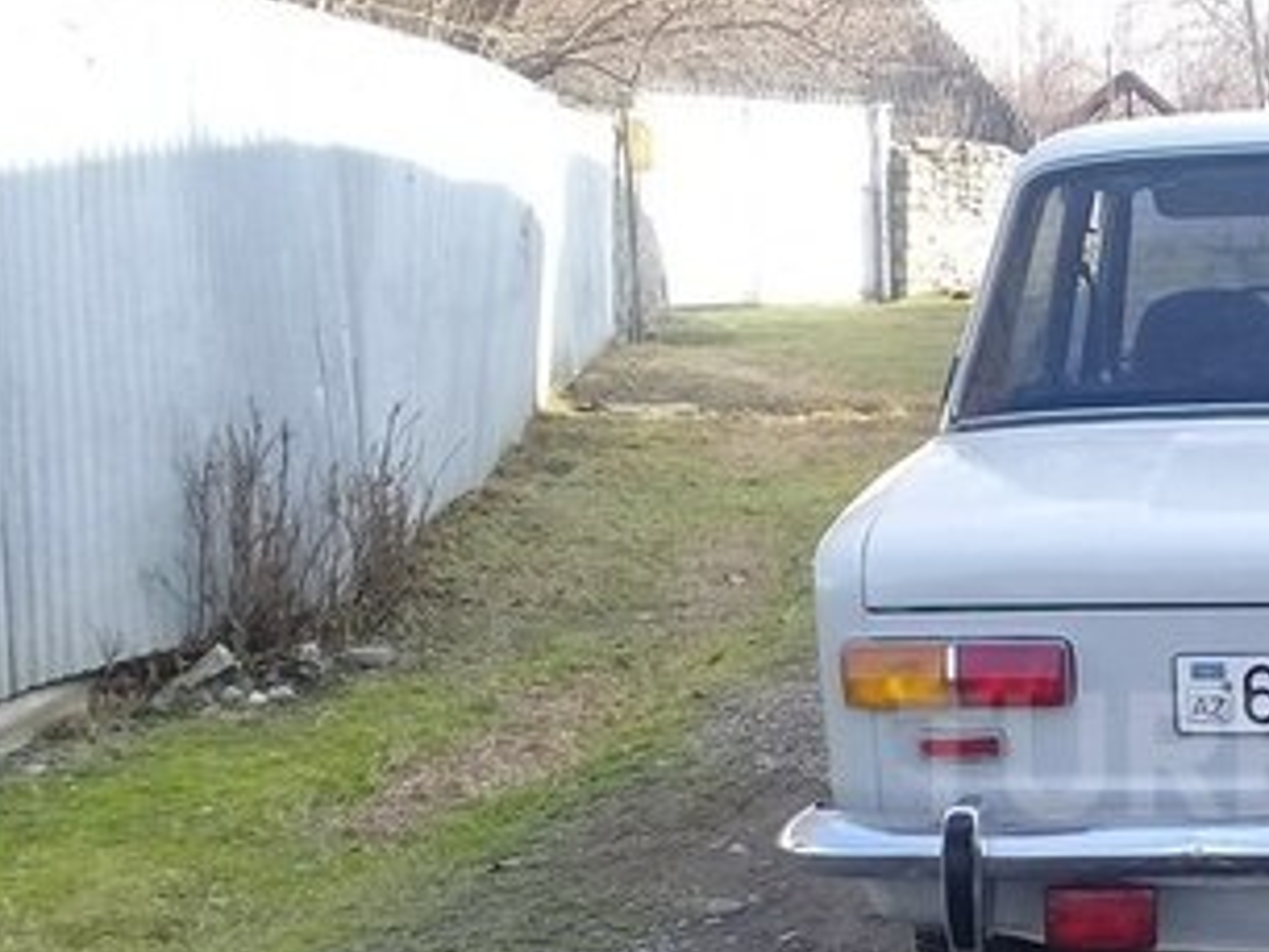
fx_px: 2457
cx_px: 1323
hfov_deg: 27.0
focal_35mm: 67
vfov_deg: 21.7
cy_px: 755
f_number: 2.2
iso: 50
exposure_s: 1/212
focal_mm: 3.3
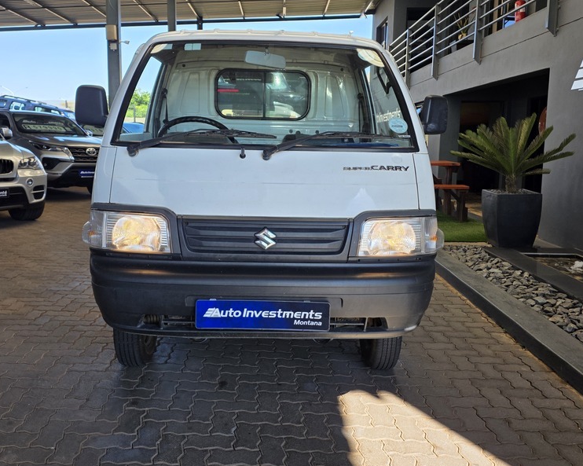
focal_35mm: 31
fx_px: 535
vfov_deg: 47.0
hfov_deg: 57.1
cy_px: 200
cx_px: 270
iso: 80
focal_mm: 6.25
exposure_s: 1/1418
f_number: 1.7
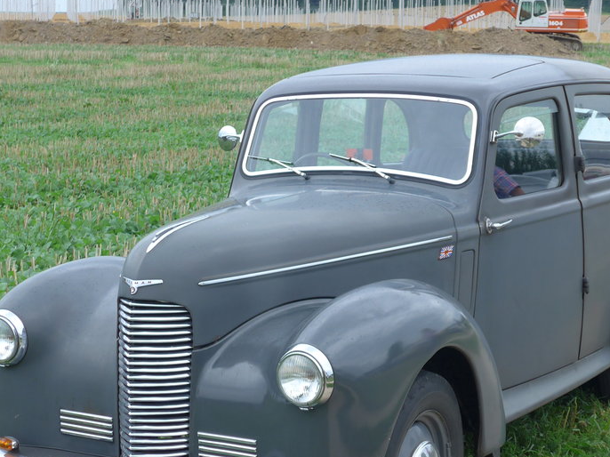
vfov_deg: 19.1
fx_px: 1356
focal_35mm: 77
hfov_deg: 25.3
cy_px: 252
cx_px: 319
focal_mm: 9
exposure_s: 1/320
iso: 80
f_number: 2.8
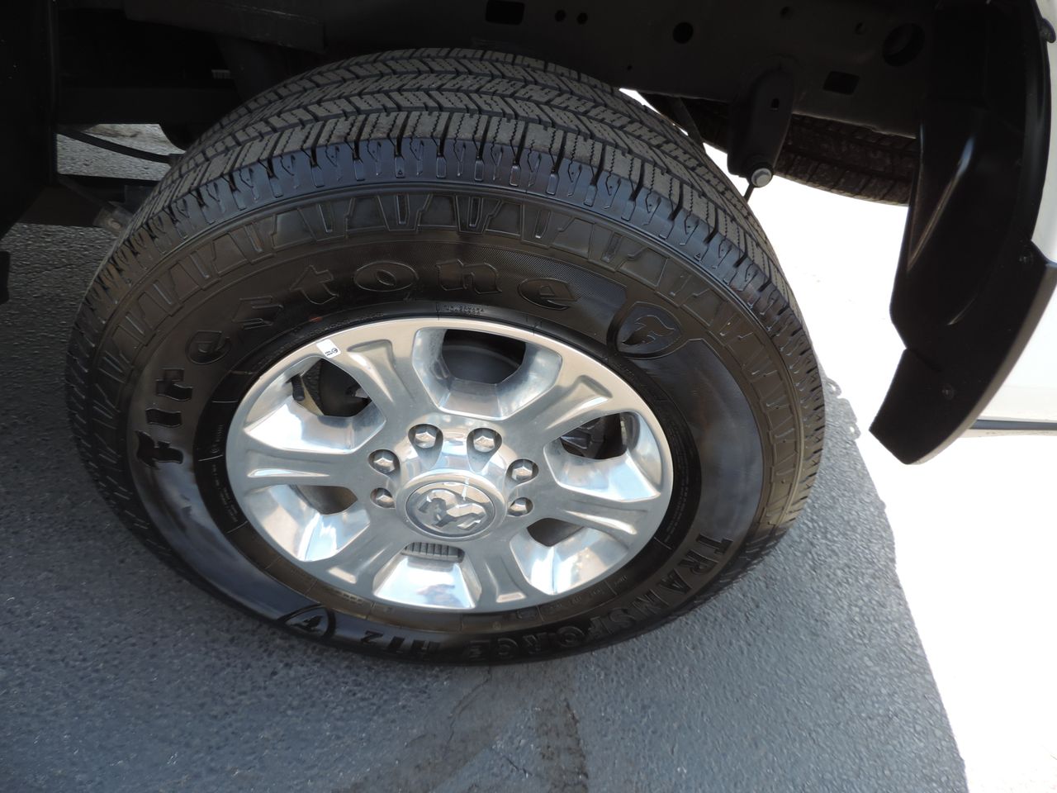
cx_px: 528
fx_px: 733
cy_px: 396
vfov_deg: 56.8
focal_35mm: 24
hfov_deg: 71.6
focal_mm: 4.3
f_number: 3
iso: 80
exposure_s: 1/125
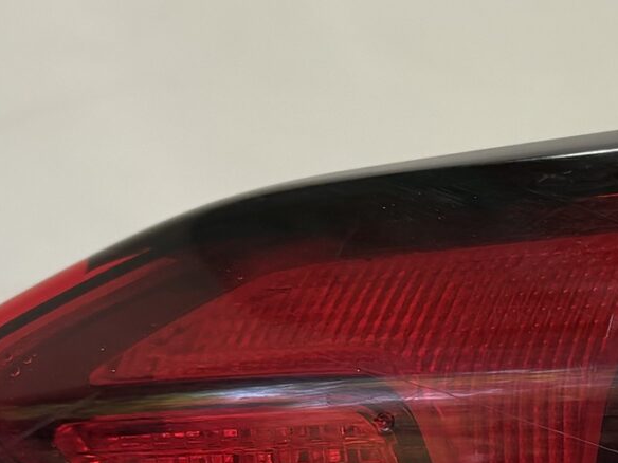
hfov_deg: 16.1
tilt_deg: -14.1
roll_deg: +0.3
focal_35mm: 114
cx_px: 877
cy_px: 541
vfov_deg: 12.7
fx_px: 2035
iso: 32
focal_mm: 5.96
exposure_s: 1/123
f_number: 1.6
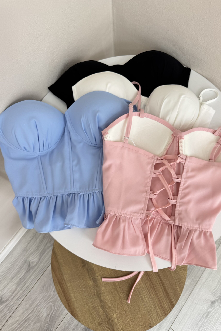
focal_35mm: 25
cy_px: 166
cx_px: 117
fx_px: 230
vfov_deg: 71.5
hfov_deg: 51.3
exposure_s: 1/100
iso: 64
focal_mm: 6.76
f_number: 1.78
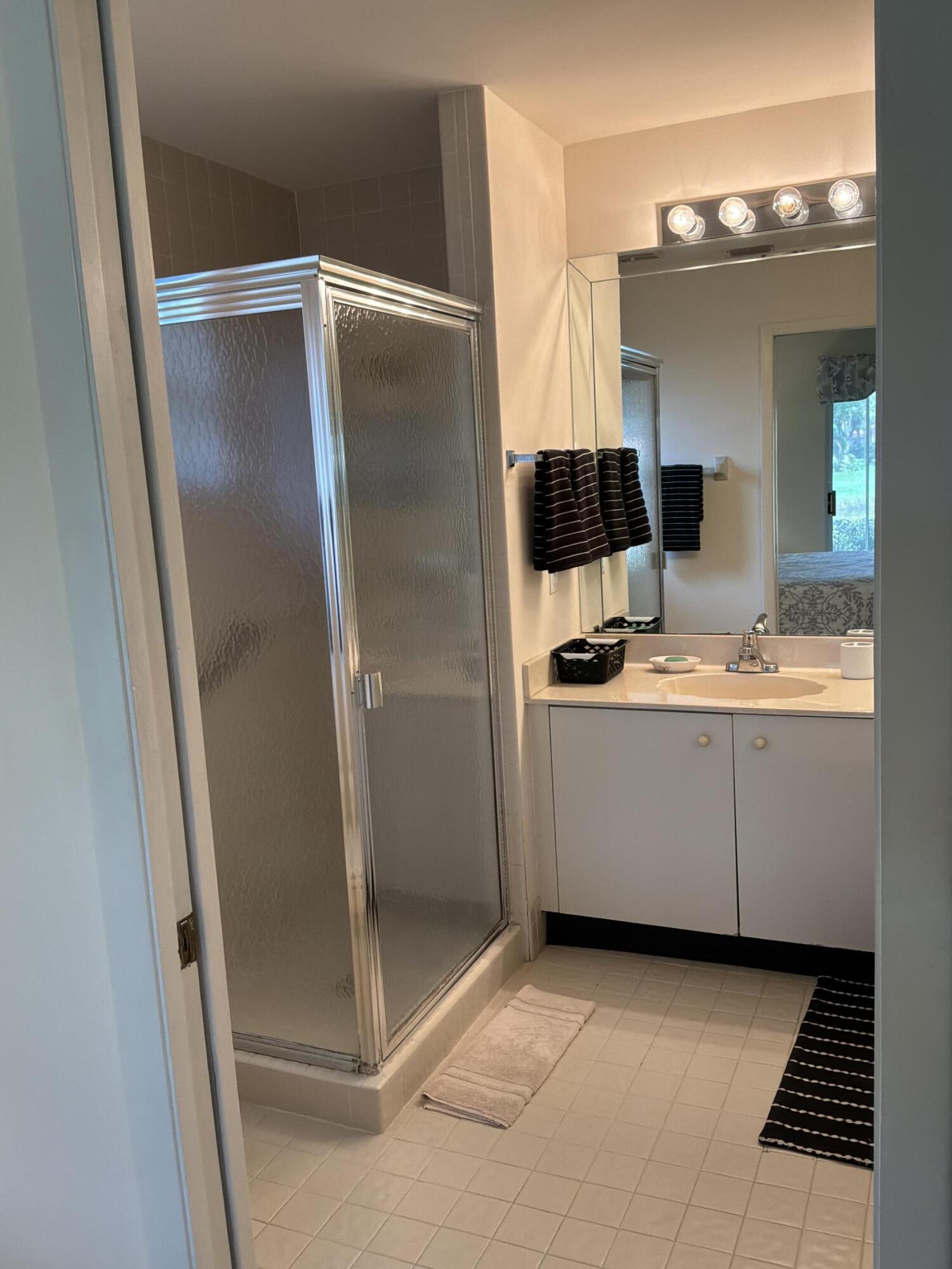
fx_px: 1027
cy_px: 634
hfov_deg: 49.7
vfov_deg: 63.4
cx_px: 476
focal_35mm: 28
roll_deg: +3.6
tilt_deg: -8.8
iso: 80
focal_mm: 3
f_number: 1.8
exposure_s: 1/60
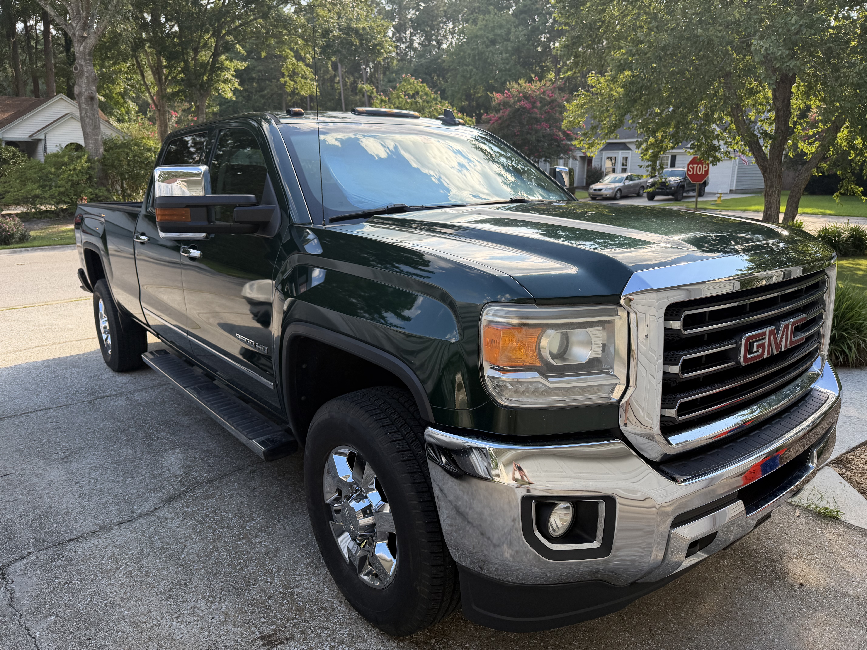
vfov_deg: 56.8
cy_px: 325
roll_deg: -0.2
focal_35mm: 24
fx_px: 601
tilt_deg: -15.1
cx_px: 434
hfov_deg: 71.6
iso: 80
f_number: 1.78
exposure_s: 1/992
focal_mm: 6.76
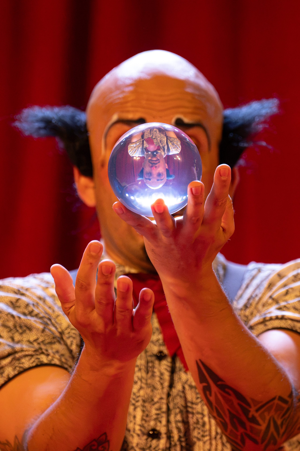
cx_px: 197
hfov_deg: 2.8
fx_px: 6115
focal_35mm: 489
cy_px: 206
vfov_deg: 4.2
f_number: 2.8
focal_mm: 200
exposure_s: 1/3200
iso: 8000
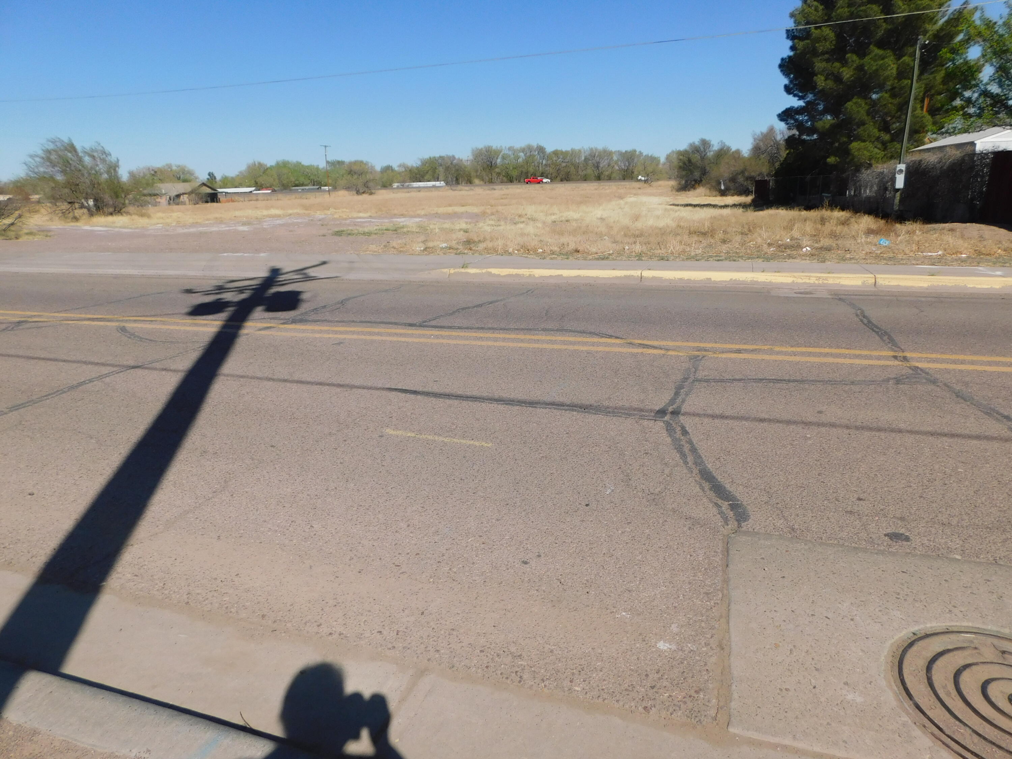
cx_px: 506
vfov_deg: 58.9
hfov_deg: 73.9
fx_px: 672
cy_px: 380
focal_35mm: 23
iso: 125
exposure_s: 1/800
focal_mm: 4
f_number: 6
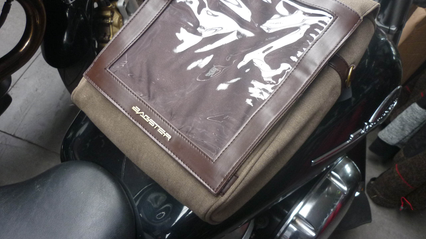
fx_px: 407
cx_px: 213
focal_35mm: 36
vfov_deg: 32.6
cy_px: 83
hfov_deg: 55.3
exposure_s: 1/30
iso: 200
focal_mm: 5.5
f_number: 2.8
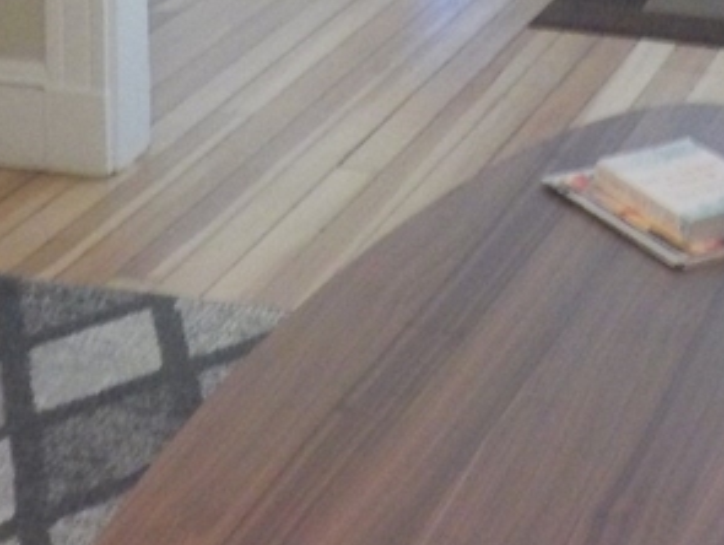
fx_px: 2178
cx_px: 535
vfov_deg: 13.2
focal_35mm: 104
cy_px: -358
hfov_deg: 18.8
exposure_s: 1/15
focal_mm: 4.1
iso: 400
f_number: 3.3
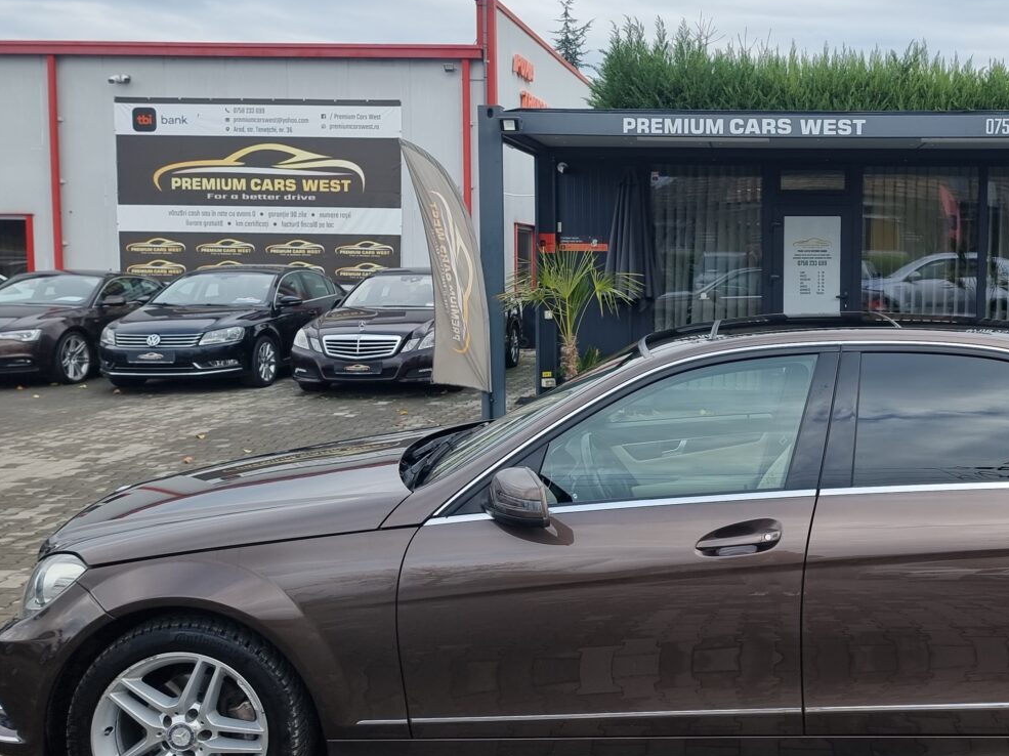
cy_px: 325
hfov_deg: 46.4
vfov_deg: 36.7
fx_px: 1136
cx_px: 735
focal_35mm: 39
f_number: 1.8
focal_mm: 6.7
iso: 50
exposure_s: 1/224
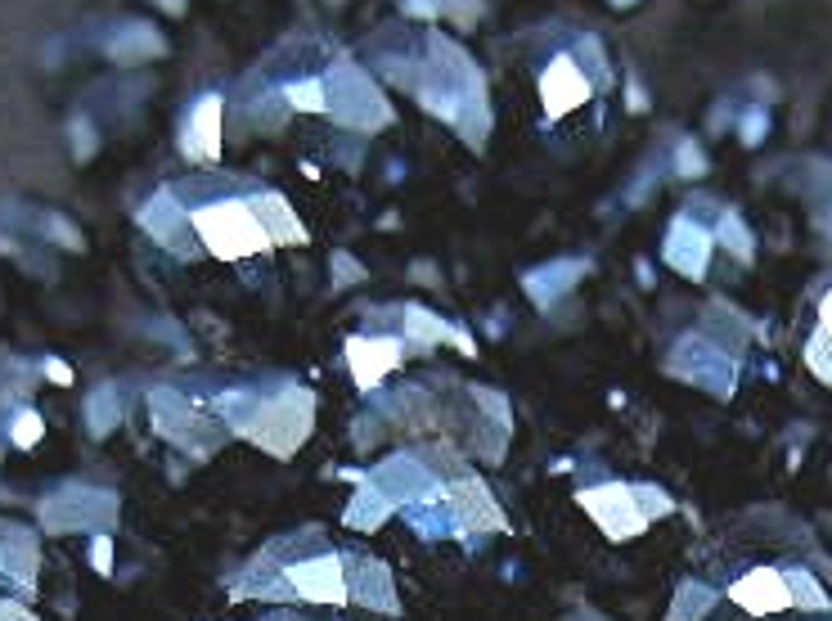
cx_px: 765
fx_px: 2495
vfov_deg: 13.1
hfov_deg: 18.6
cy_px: 1040
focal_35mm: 104
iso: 800
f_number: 7
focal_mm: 5.4
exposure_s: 1/30
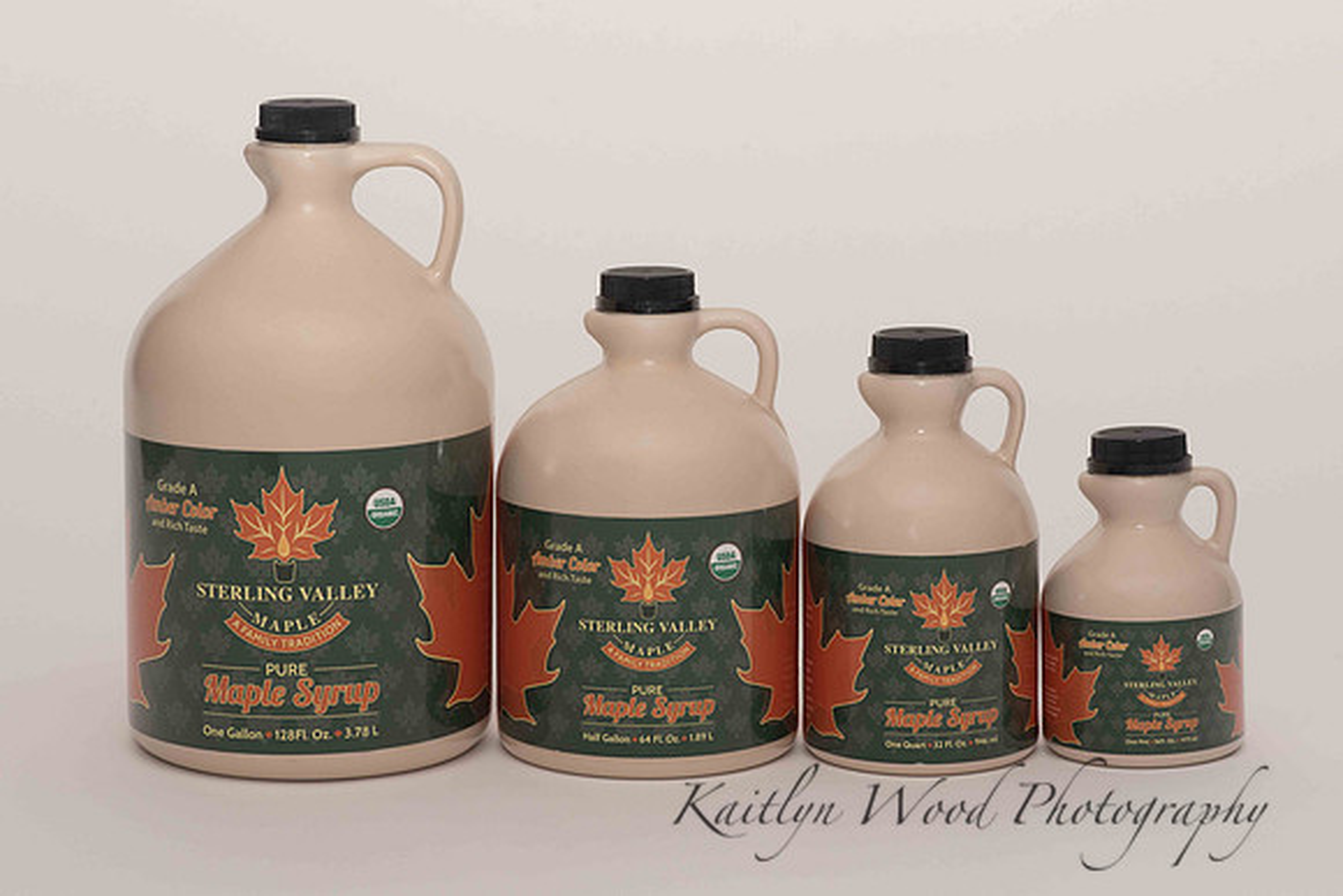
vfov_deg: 15.4
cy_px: 448
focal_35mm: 89
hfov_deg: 22.9
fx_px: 3310
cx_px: 672
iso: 400
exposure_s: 1/100
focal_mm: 85
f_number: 13
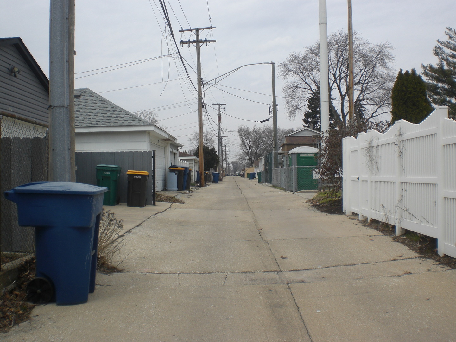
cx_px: 228
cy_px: 171
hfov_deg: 49.0
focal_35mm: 38
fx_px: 501
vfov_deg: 37.7
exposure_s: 1/400
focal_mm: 6.3
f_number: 4.4
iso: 50
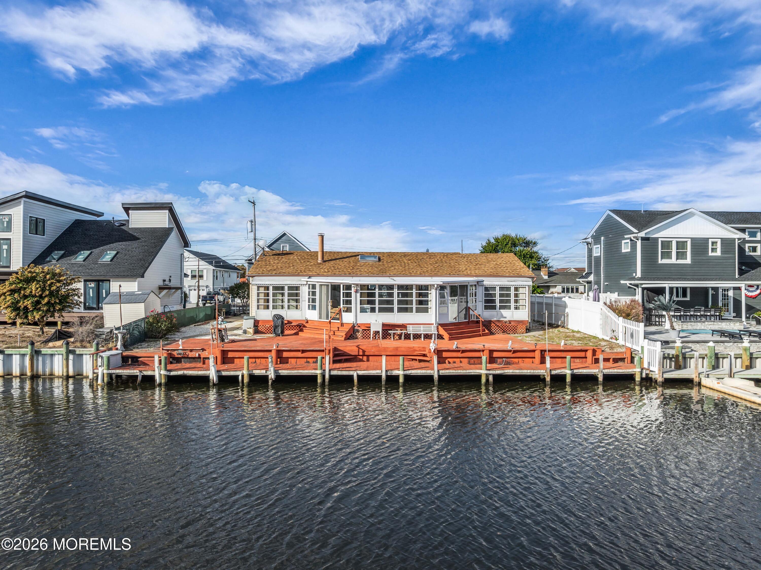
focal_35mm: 24
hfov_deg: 71.6
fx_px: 527
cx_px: 380
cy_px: 285
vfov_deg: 56.8
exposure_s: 1/240
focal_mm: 12.29
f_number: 2.8
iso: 120
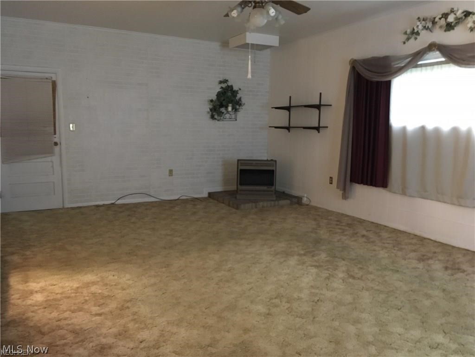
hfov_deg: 61.7
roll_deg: +0.4
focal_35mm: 29
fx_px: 398
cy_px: 178
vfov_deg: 48.2
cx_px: 238
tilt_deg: -8.8
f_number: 2.2
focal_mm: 4.15
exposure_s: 1/15
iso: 400
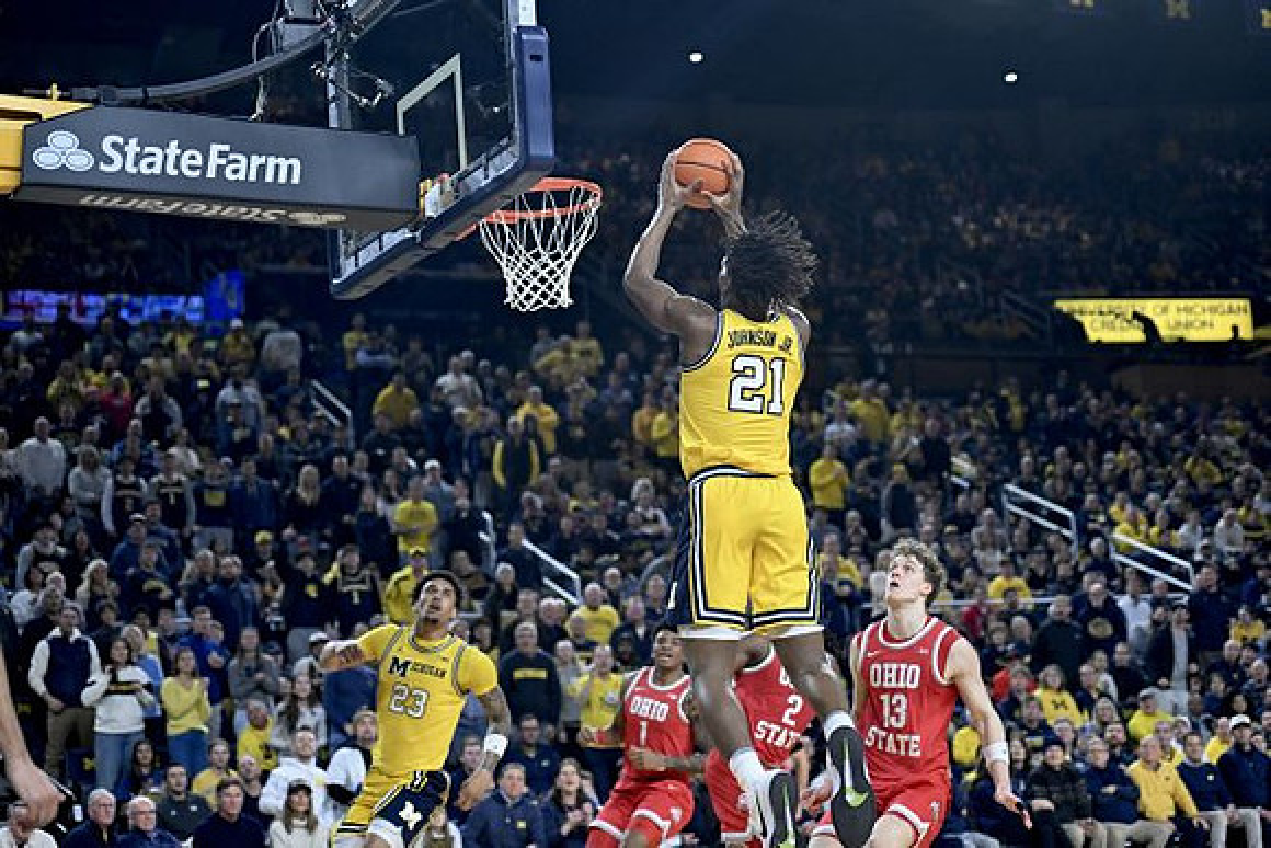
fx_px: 2472
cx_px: 636
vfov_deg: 19.5
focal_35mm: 70
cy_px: 424
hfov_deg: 28.8
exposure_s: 1/1250
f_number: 2.8
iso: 2500
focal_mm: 70
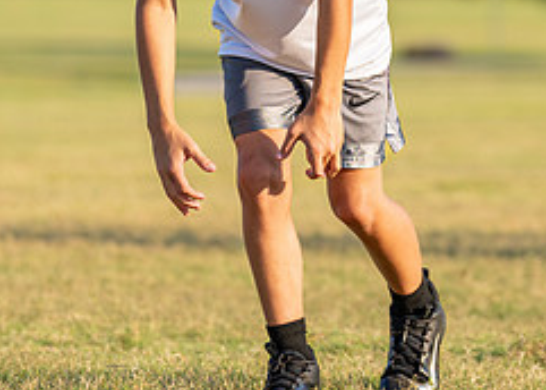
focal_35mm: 357
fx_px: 5534
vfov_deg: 4.0
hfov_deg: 5.6
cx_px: 217
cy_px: -64
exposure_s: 1/1000
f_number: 2.8
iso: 100
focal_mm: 122
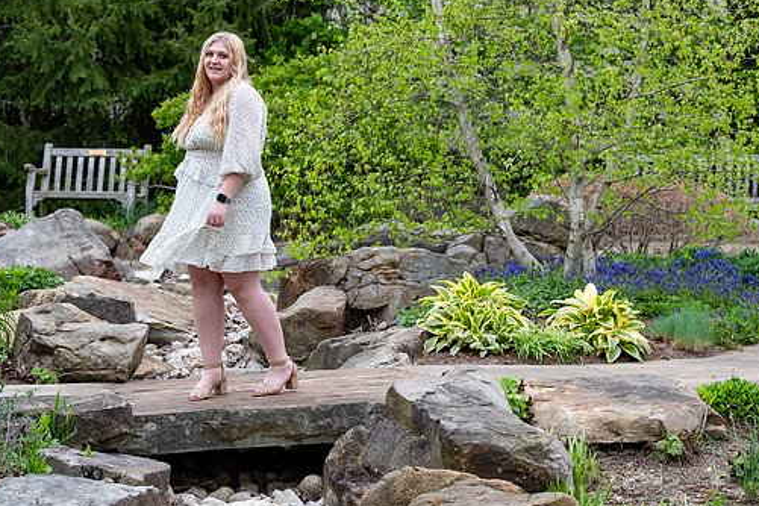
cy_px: 225
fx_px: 2150
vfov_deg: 13.4
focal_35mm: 102
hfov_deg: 20.0
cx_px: 373
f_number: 4
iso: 250
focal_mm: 58.7
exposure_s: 1/400
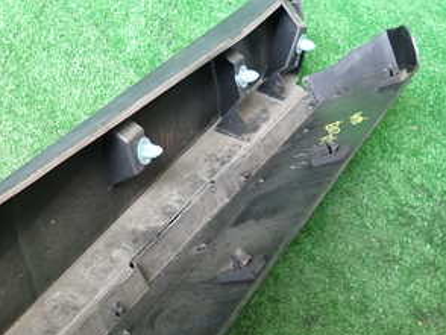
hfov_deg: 36.6
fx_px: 658
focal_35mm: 51
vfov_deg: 28.1
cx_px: 114
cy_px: 256
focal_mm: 4.5
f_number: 2
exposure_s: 1/40
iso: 200
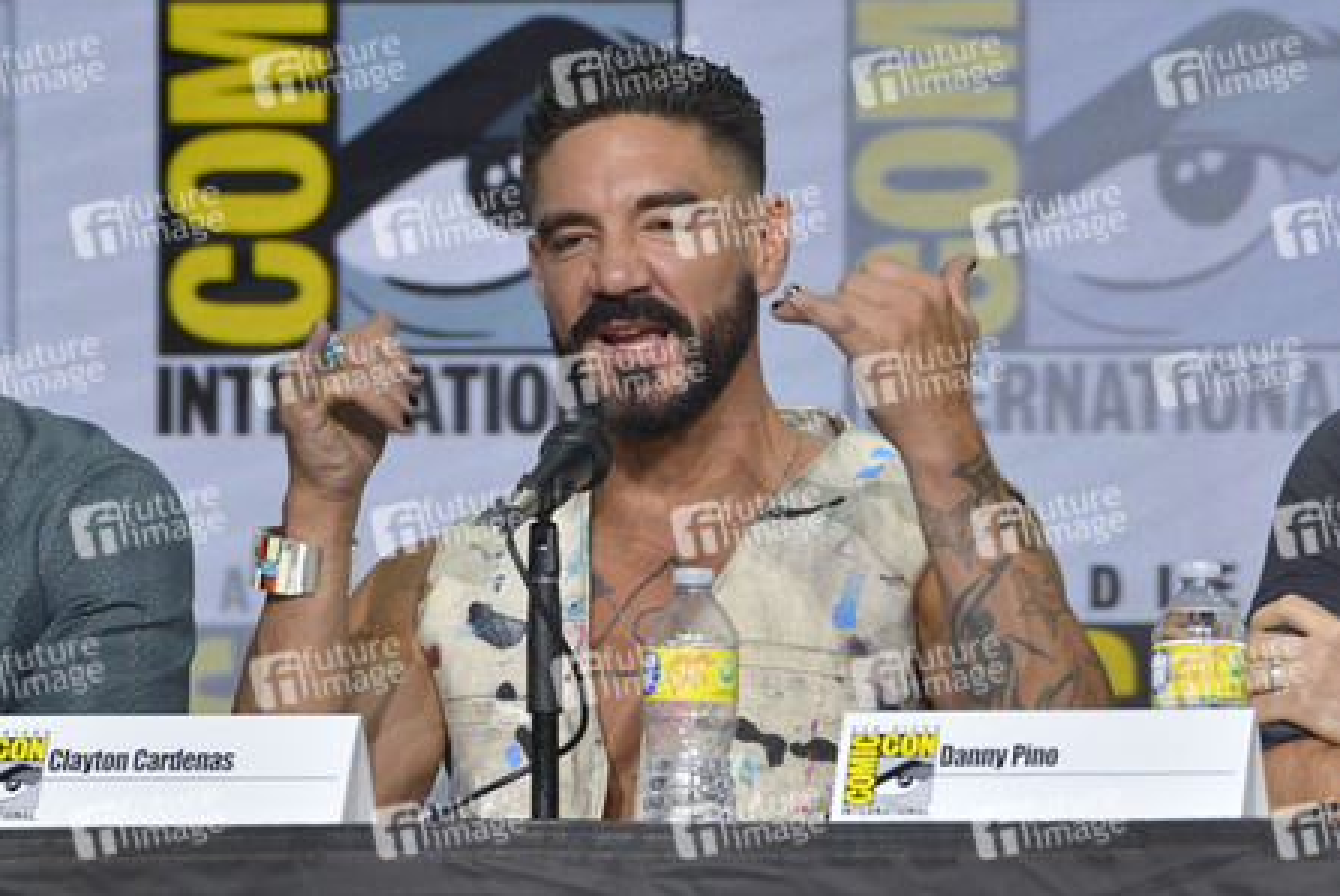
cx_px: 667
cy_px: 448
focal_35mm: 383
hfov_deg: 5.4
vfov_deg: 3.6
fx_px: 14265
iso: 1600
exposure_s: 1/250
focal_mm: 380
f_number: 6.3
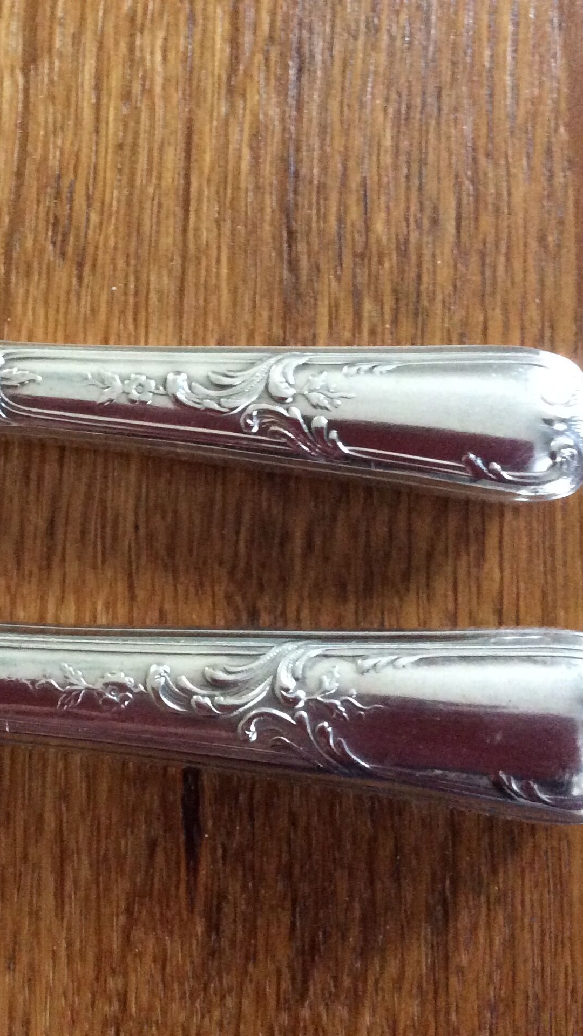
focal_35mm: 47
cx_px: 98
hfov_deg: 24.9
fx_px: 1292
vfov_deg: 43.7
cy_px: 517
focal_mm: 3.3
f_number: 2.4
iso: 320
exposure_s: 1/17
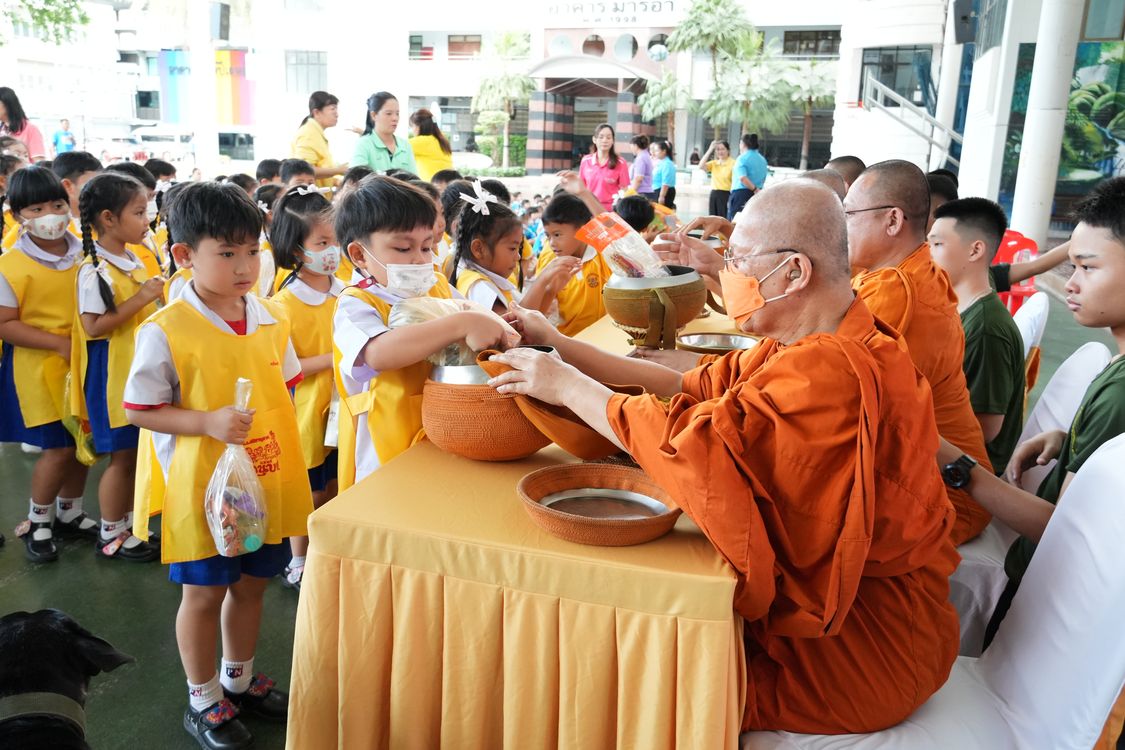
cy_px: 375
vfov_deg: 43.6
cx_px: 562
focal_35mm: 30
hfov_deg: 61.9
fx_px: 937
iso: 1600
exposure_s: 1/125
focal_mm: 20
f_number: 4
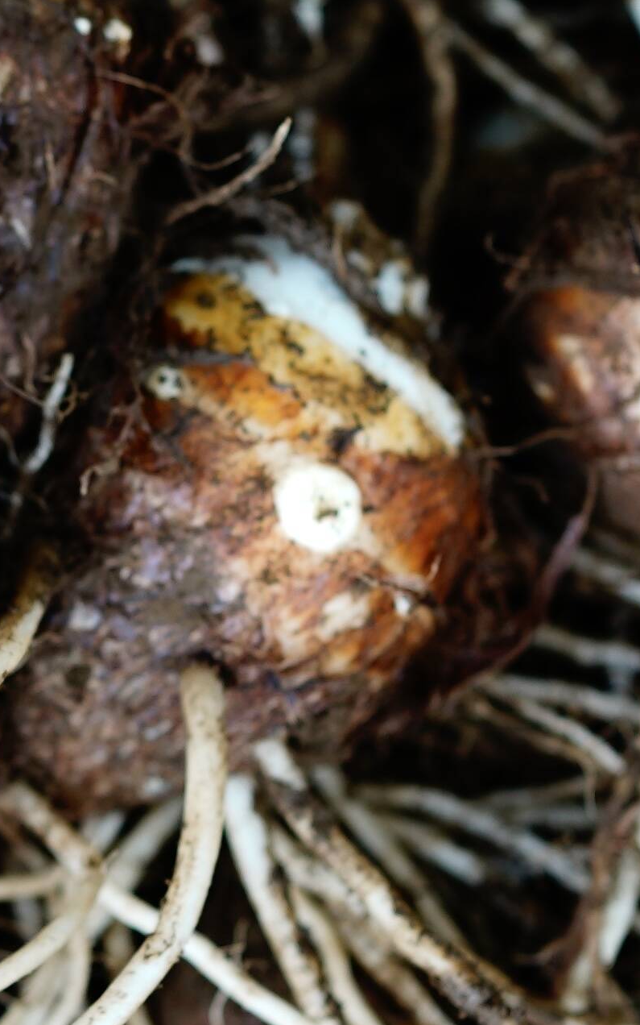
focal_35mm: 123
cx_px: -187
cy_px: 455
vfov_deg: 17.0
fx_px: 3433
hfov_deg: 10.4
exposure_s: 1/80
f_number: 3.5
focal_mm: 35
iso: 80
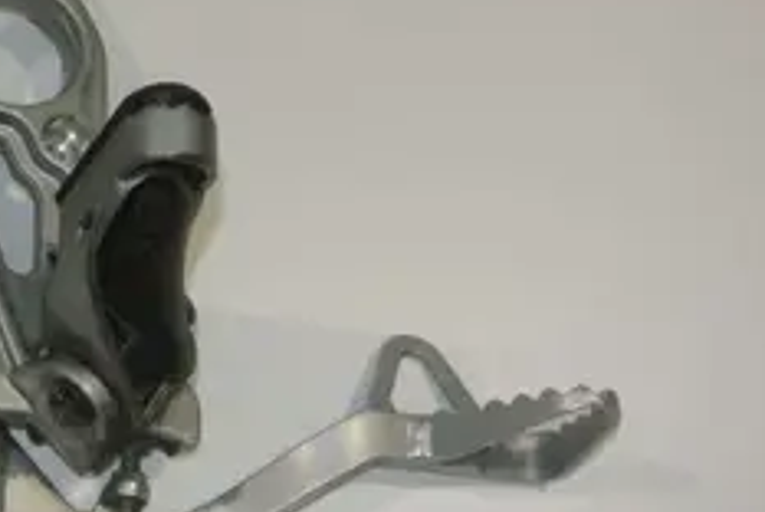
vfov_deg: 16.2
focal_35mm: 83
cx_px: -76
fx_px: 1766
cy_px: 20
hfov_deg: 23.0
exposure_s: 1/60
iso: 200
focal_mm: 13.6
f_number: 4.5
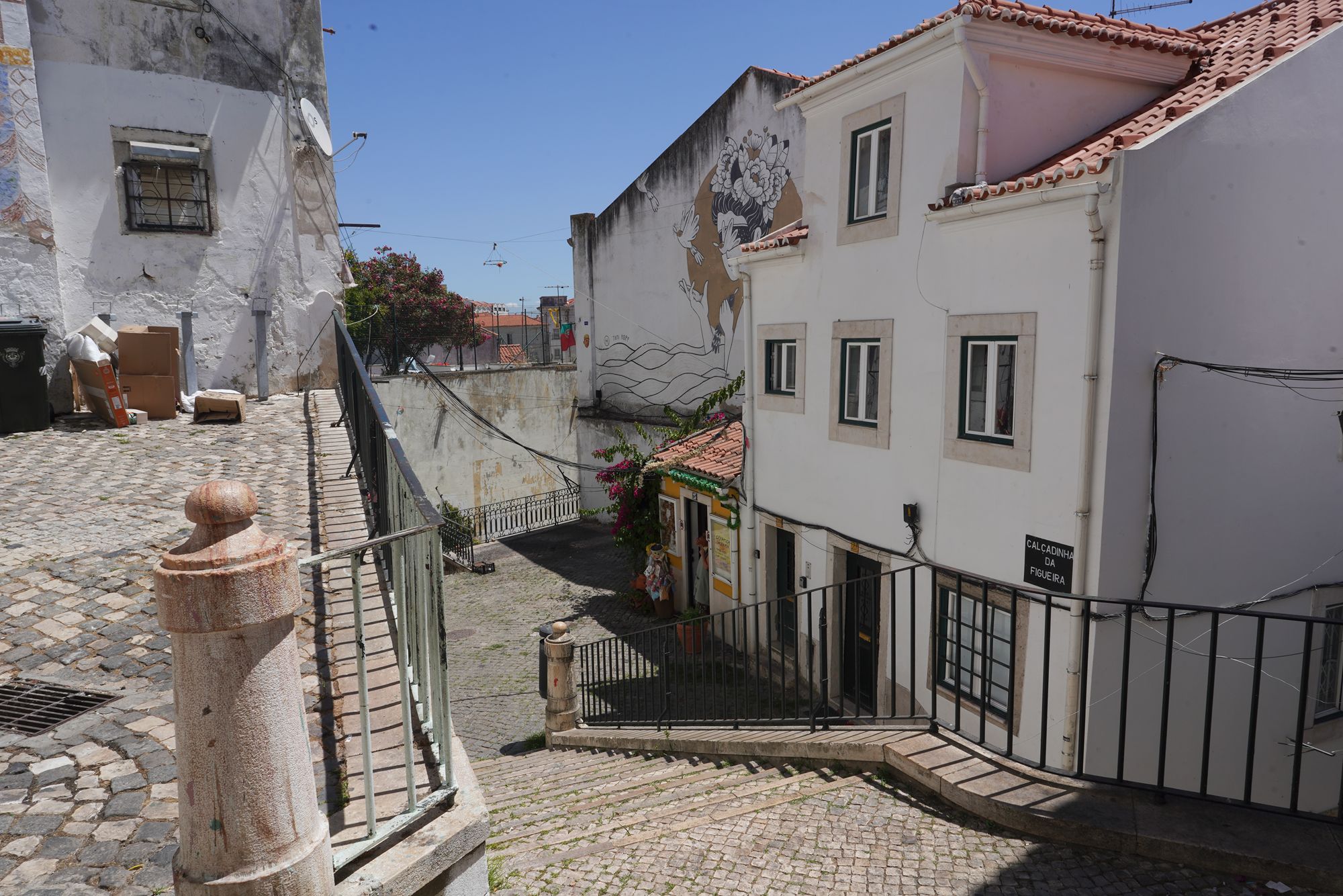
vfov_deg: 53.1
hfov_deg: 73.7
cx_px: 672
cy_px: 448
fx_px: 895
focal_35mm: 24
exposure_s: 1/100
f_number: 20
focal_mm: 24
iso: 100
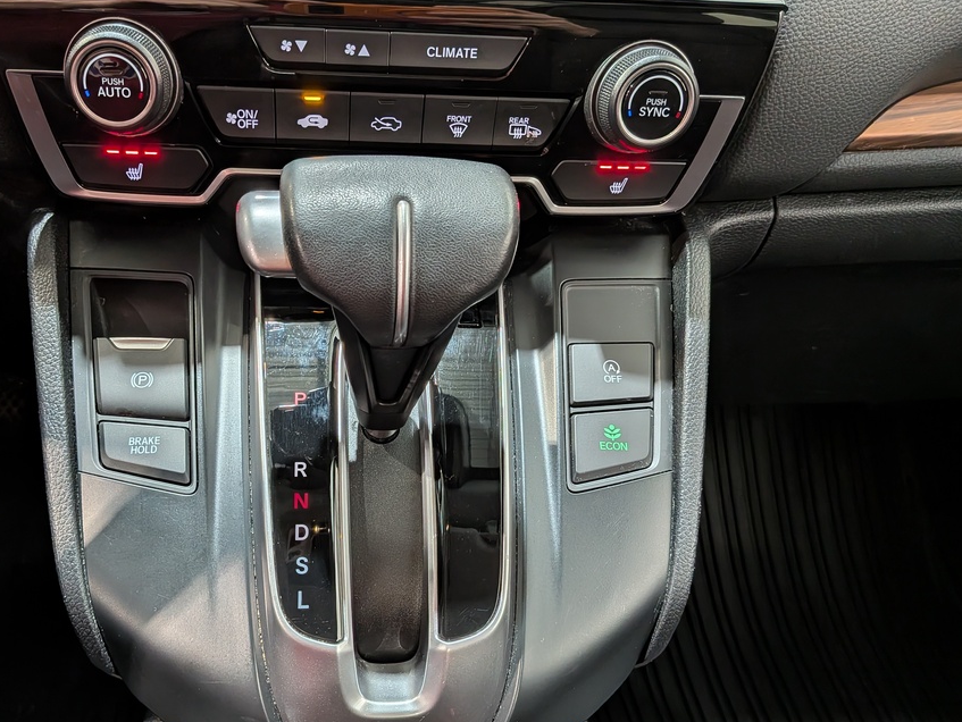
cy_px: 422
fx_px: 806
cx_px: 386
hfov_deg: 61.1
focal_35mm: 29
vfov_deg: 48.1
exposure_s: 1/40
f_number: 1.7
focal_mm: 4.53
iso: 28
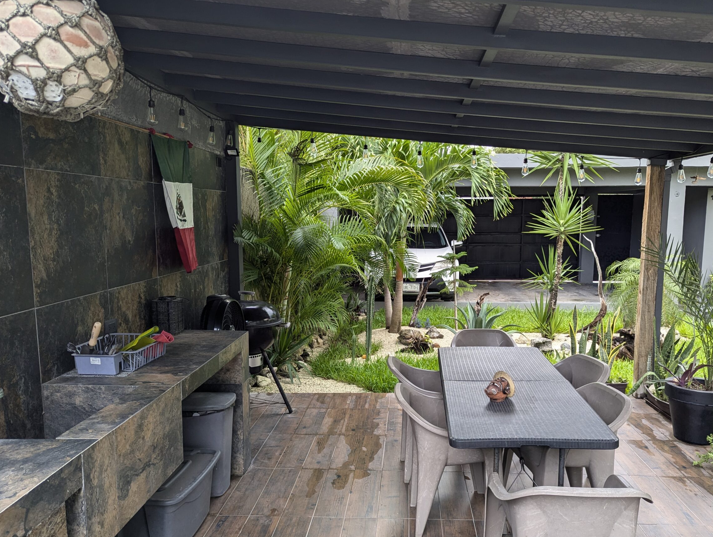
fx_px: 557
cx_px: 390
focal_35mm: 27
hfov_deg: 65.1
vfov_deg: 51.5
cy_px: 281
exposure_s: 1/138
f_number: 1.85
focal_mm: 6.81
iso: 103
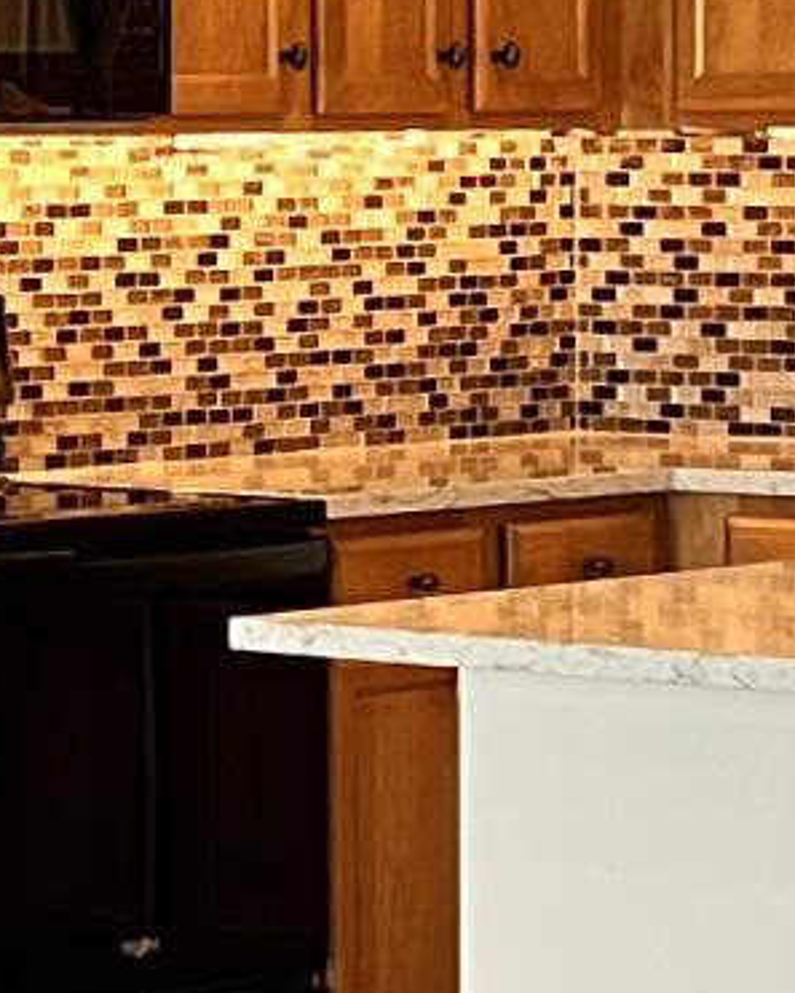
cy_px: 426
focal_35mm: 205
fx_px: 6027
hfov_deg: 7.5
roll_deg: +0.3
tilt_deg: -3.4
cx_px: -155
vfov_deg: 9.4
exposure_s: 1/60
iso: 80
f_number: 1.5
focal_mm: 5.7
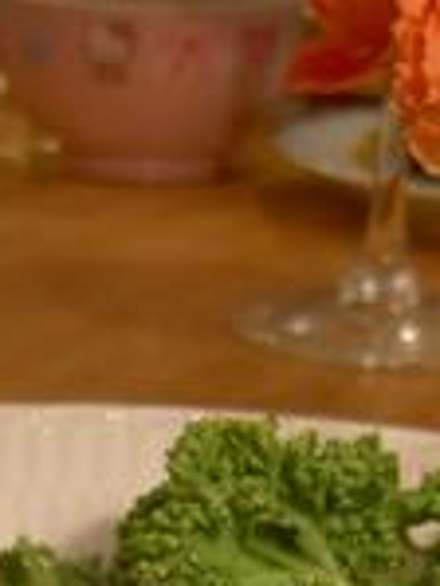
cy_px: 830
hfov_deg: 10.8
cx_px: -41
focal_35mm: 136
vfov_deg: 13.8
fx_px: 2302
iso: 100
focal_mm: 8
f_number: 2.8
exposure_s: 1/17.8
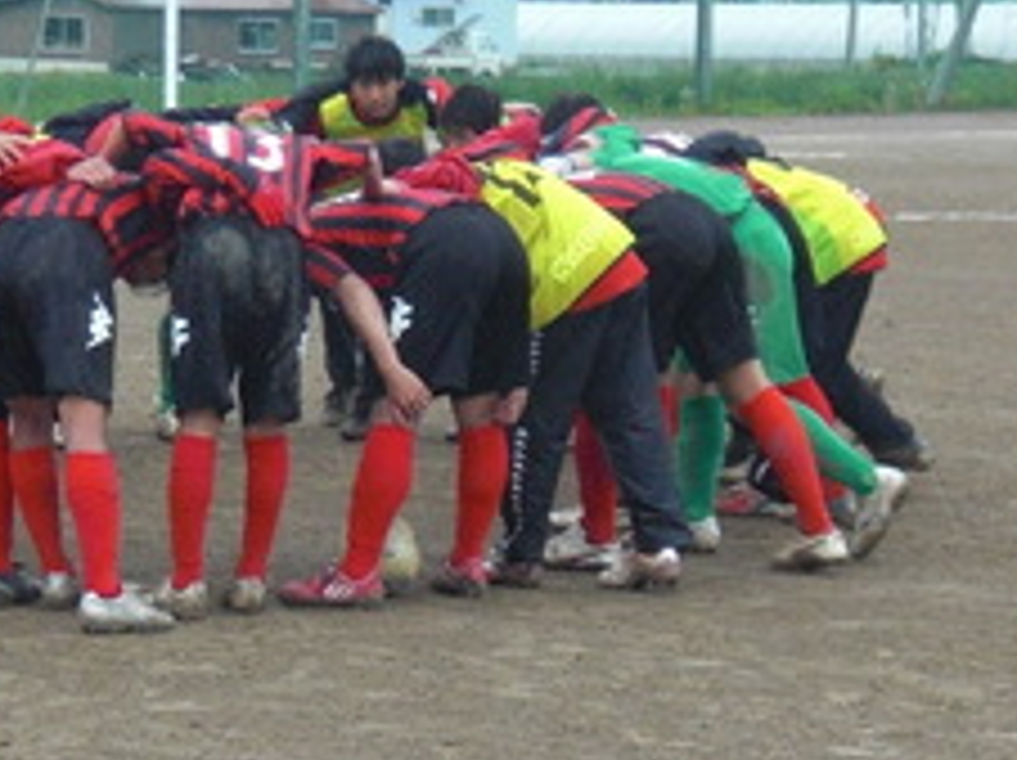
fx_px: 5459
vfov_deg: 8.0
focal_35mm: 186
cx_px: 302
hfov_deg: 10.6
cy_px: 254
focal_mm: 16.51
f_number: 5.4
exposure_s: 1/160
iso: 400
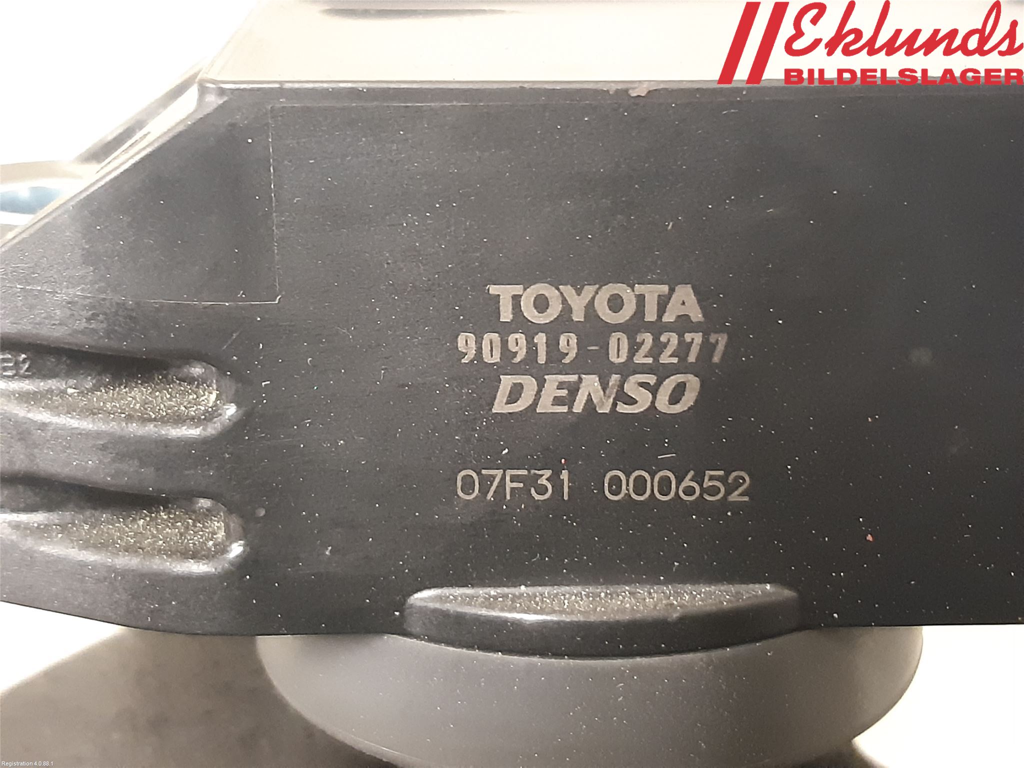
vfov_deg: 53.1
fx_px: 769
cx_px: 512
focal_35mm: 26
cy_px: 384
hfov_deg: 67.3
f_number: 1.7
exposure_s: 1/25
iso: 640
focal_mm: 3.93
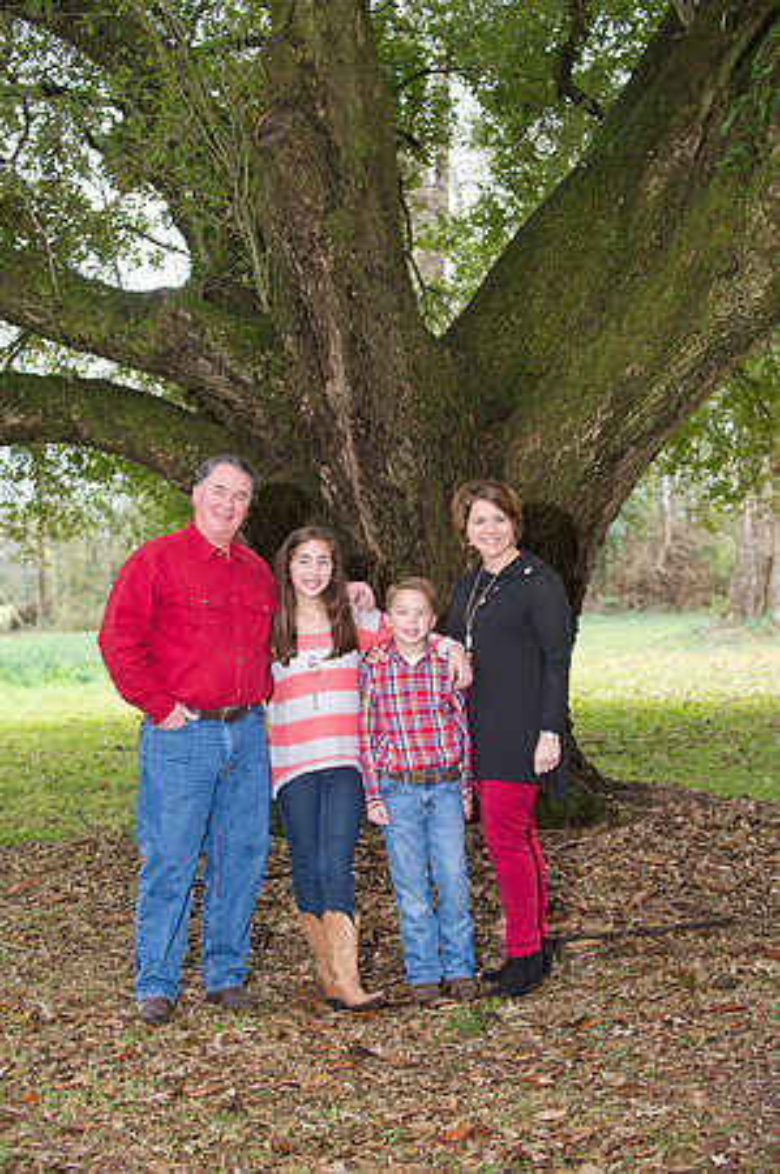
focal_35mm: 70
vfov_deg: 28.9
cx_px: 390
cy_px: 587
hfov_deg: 19.4
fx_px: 2280
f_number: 3.5
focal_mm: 70
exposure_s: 1/125
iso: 800
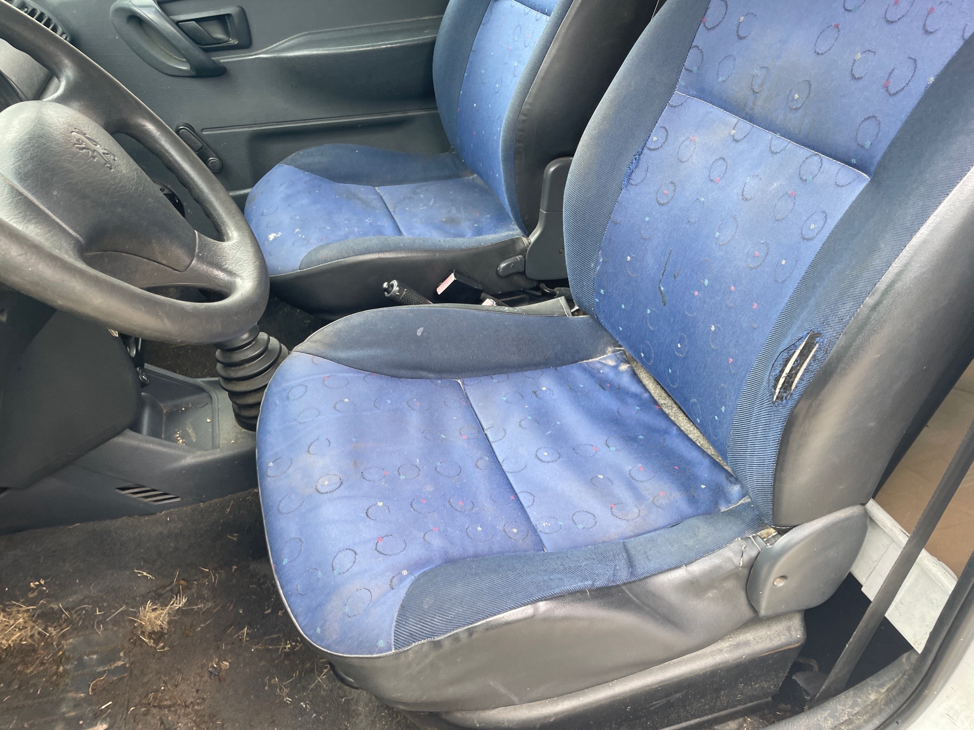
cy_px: 365
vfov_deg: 53.1
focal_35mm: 26
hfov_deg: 67.3
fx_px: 732
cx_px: 487
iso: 40
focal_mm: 4.2
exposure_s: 1/121
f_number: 1.6
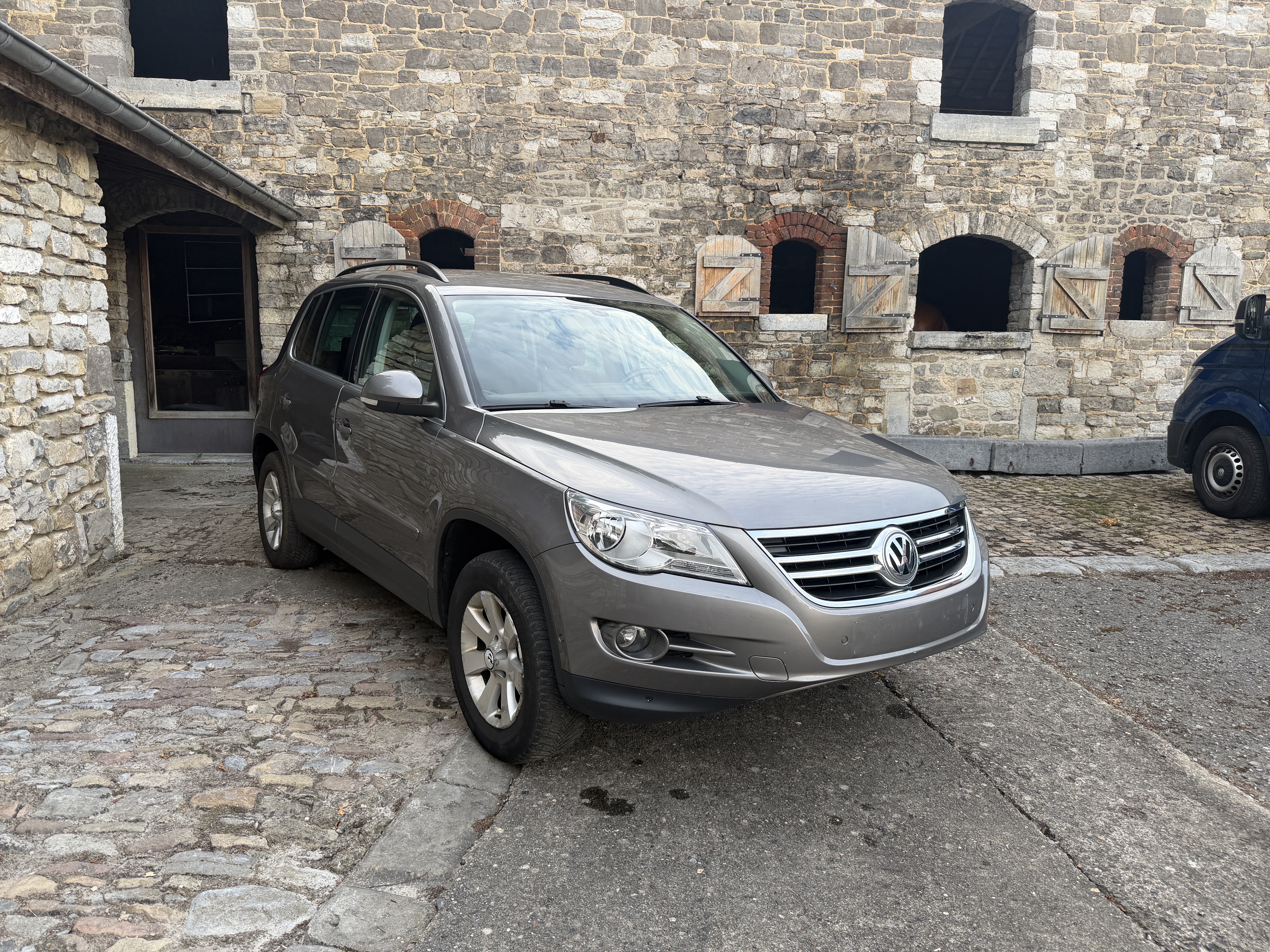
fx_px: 881
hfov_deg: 71.6
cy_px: 476
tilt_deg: -8.2
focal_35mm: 24
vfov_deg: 56.8
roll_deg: +0.5
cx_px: 635
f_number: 1.78
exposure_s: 1/127
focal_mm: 6.76
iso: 50
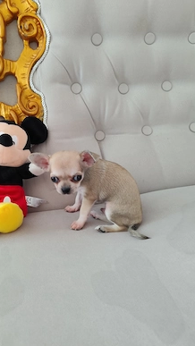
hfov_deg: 42.4
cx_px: 67
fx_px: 248
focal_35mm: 27
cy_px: 172
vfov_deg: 69.8
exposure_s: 1/50
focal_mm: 5.24
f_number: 1.7
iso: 469
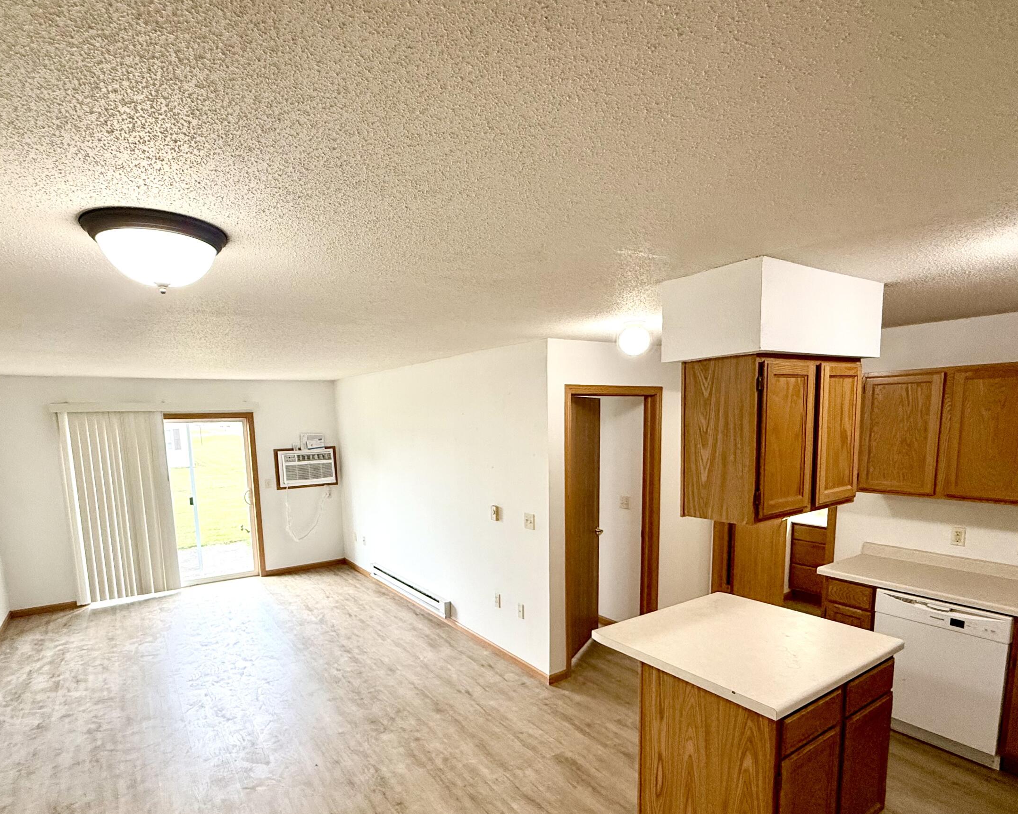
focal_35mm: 19
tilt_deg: -8.1
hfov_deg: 83.3
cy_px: 498
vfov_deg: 69.9
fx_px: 572
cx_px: 493
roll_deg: +1.5
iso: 200
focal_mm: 2.22
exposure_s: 1/120
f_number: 2.2
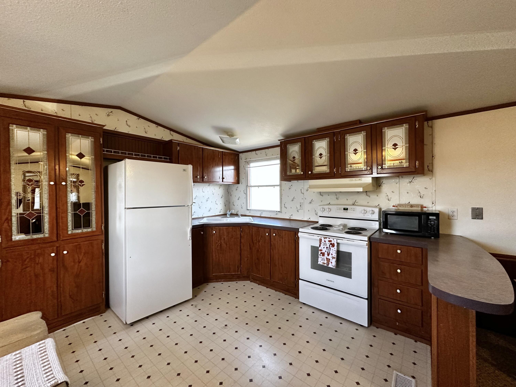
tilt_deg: -0.5
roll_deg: +1.1
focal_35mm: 14
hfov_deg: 102.1
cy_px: 194
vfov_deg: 85.7
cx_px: 258
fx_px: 209
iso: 250
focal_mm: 2.22
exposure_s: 1/120
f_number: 2.2
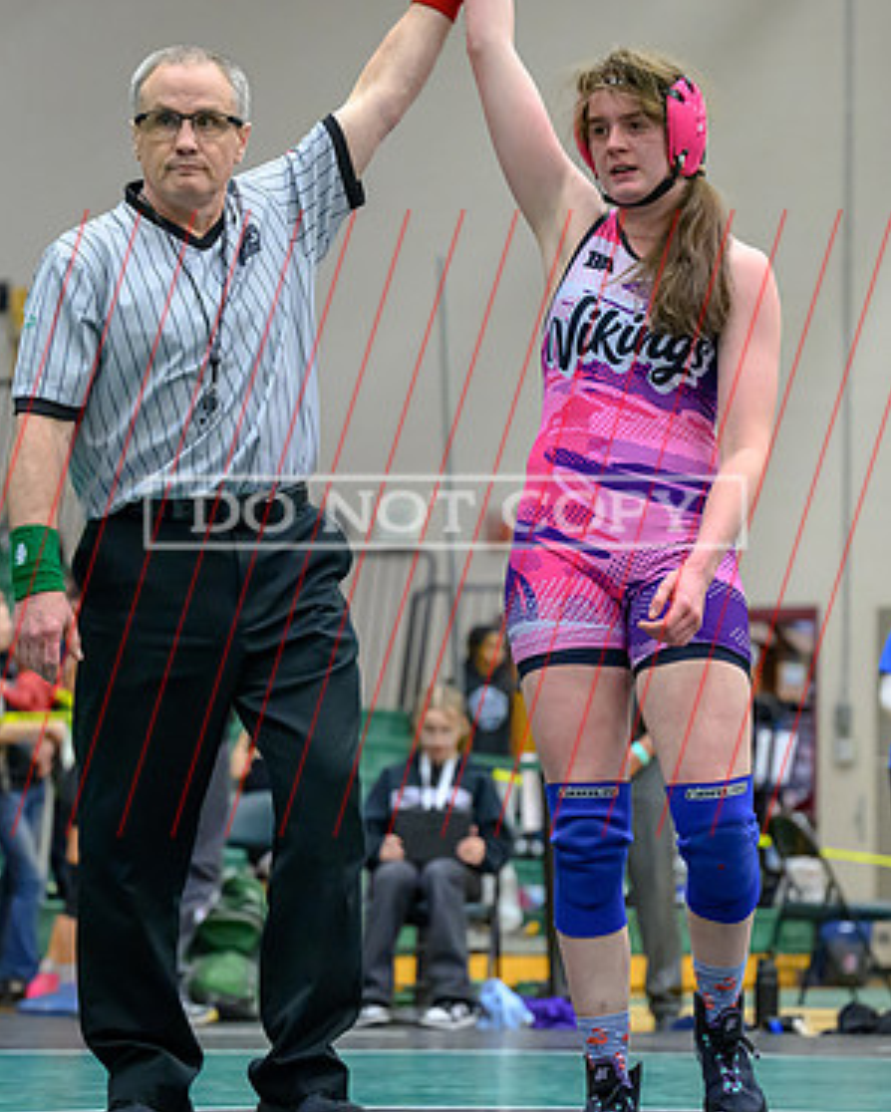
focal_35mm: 125
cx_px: 499
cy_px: 542
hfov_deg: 12.3
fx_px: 4117
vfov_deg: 15.4
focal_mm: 70
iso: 6400
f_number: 2.8
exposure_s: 1/640
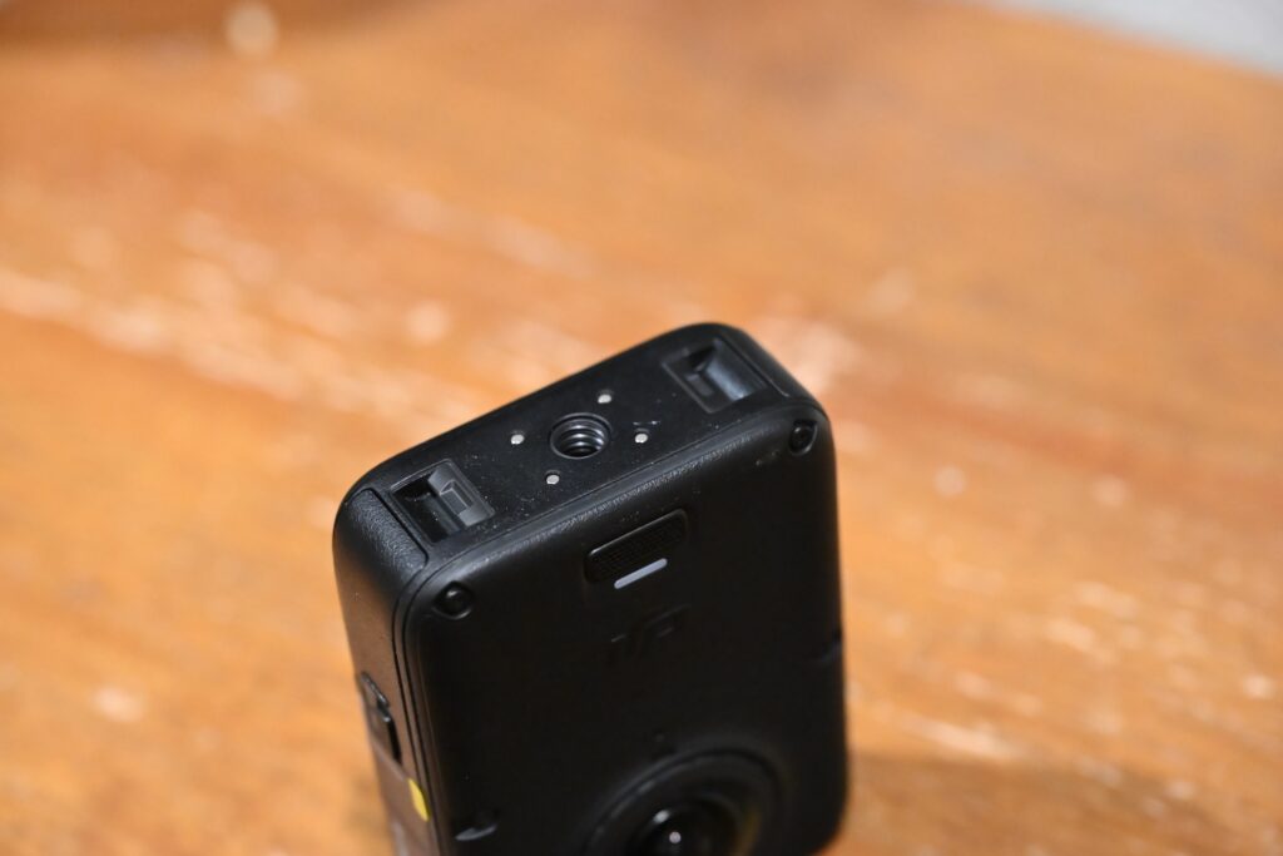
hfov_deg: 23.9
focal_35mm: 85
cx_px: 642
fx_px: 3030
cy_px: 428
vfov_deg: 16.1
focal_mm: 85
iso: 12800
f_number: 5.6
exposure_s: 1/15
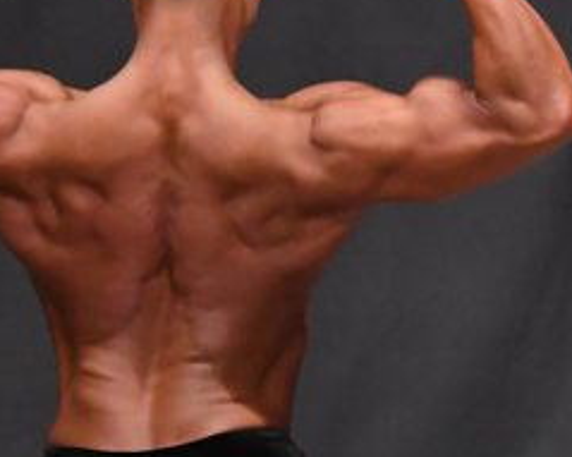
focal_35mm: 958
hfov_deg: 2.0
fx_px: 16211
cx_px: 370
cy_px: 275
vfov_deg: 1.6
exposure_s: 1/400
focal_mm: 210
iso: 6400
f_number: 5.6
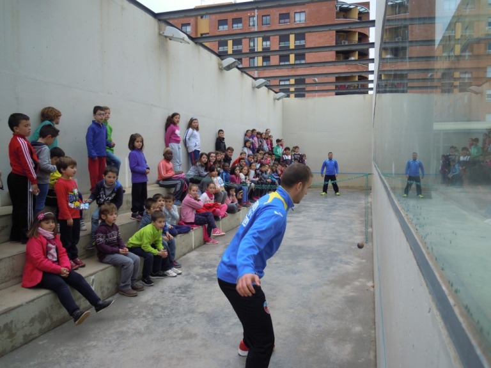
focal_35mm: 28
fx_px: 397
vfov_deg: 49.7
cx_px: 246
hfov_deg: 63.4
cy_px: 184
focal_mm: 5
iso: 100
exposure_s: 1/320
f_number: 2.7
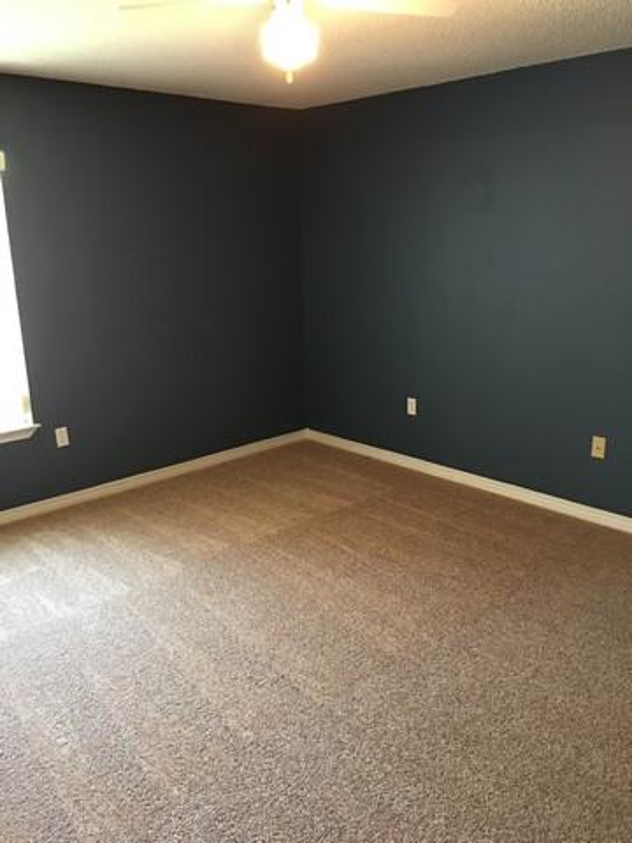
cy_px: 422
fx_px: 706
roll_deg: +0.7
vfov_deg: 61.7
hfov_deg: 48.2
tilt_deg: -12.6
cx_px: 316
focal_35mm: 29
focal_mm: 4.15
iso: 100
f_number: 2.2
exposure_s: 1/15
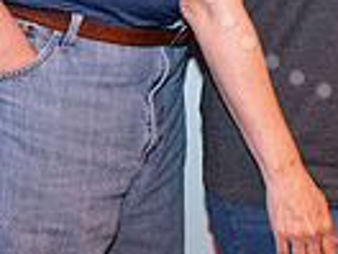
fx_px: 1445
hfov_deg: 13.0
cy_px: -135
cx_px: 412
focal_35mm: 148
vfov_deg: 9.7
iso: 1000
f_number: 5.6
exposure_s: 1/60
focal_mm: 35
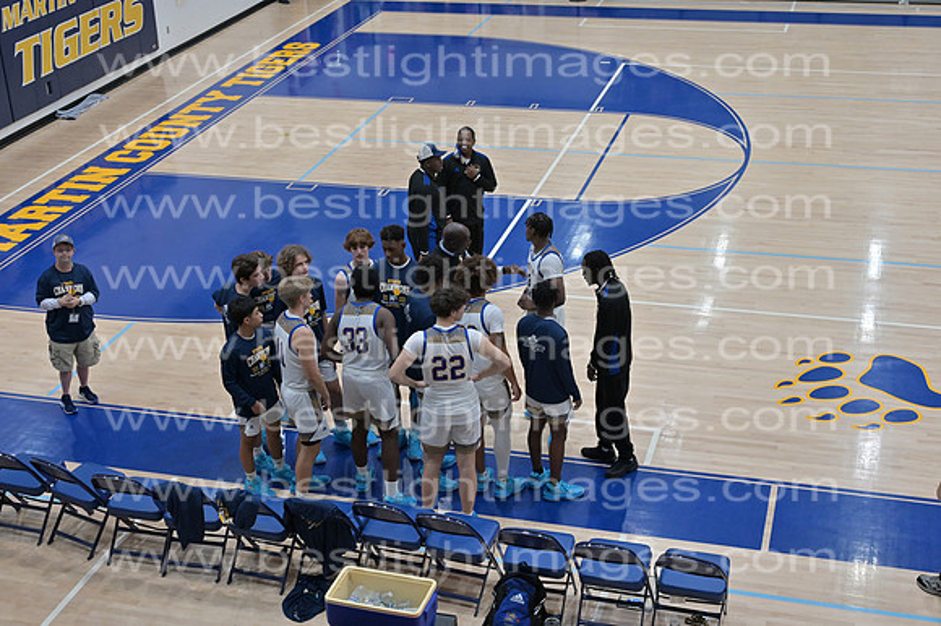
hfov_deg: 39.6
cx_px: 470
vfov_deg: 27.0
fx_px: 1306
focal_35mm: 50
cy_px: 313
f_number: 4
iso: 3200
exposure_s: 1/400
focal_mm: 50
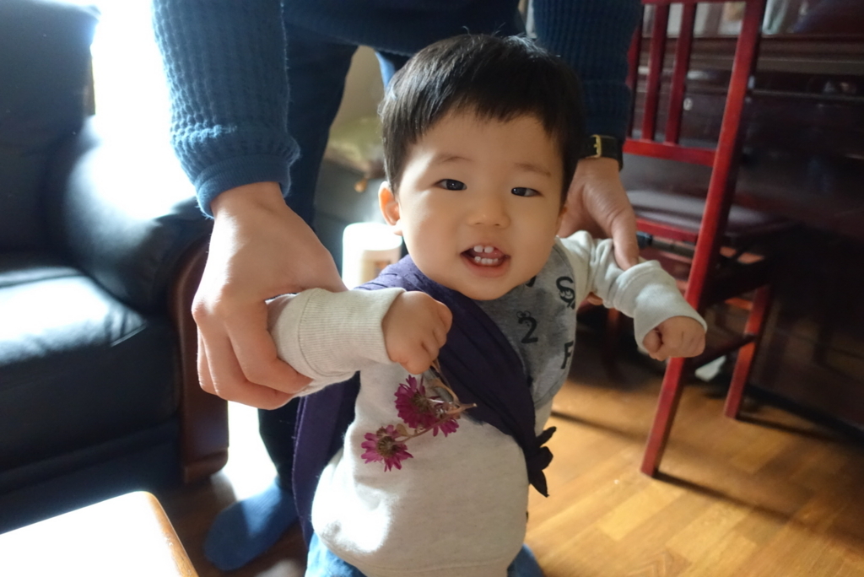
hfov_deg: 73.7
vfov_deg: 53.2
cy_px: 288
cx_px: 432
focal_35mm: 24
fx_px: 576
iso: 2500
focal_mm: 8.8
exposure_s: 1/160
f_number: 1.8
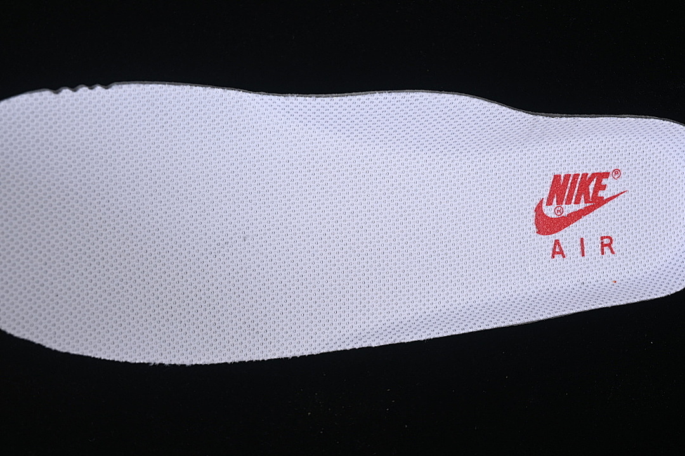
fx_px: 1427
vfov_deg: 18.2
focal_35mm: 75
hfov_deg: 27.0
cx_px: 342
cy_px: 228
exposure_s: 1/80
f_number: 7.1
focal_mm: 50
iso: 160
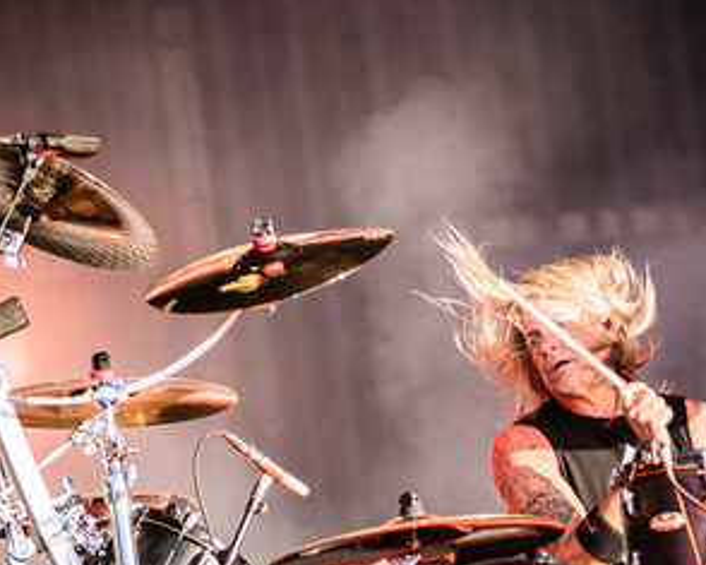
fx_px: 8230
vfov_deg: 3.9
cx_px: 575
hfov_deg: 4.9
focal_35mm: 394
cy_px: 448
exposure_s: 1/3200
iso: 320
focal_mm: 180
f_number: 2.8
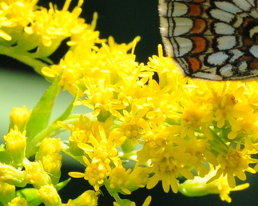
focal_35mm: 438
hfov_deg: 4.4
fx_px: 3345
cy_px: 23
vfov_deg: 3.5
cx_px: 210
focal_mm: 105
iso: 500
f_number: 11
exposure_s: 1/320
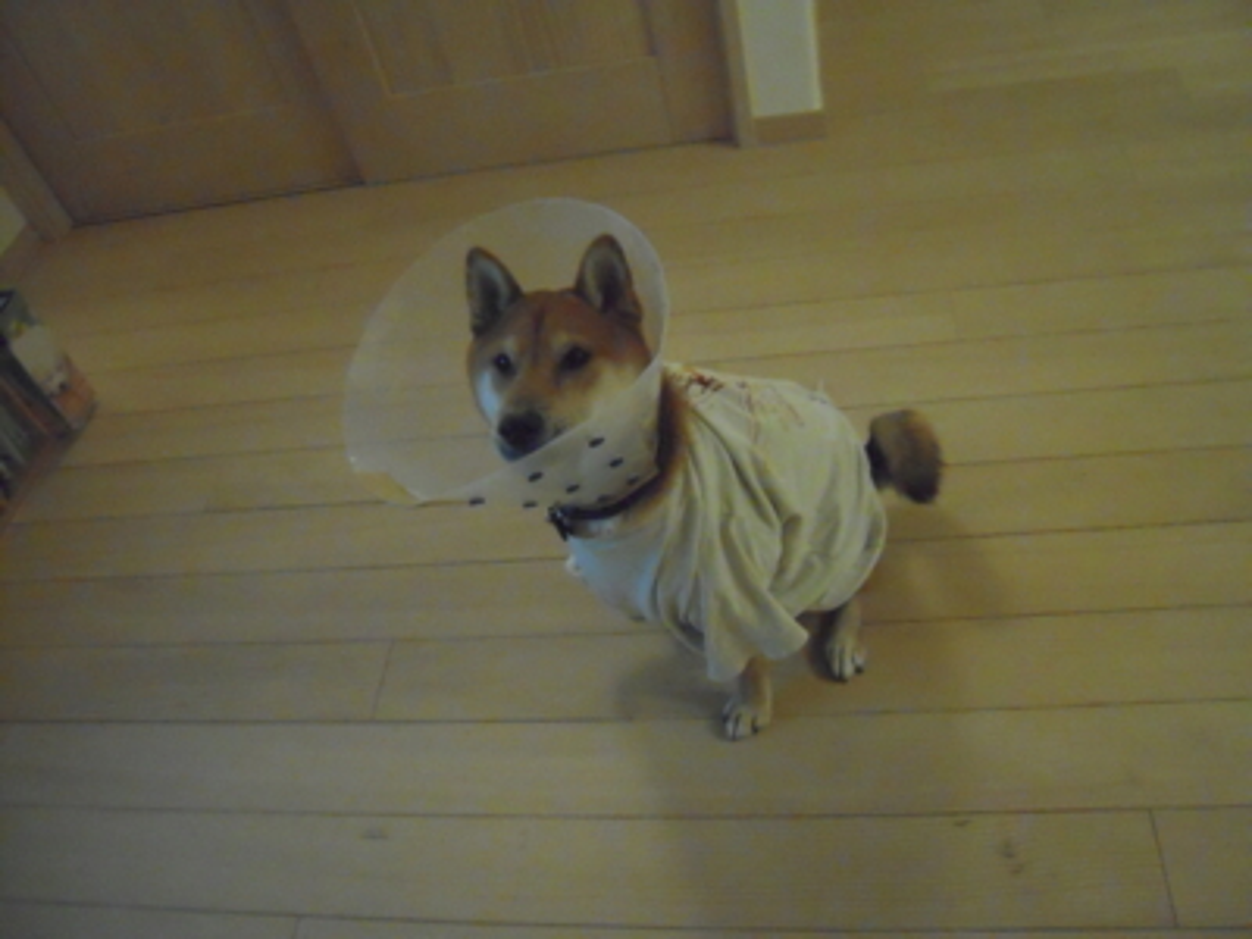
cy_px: 470
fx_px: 1013
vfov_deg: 49.7
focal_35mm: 28
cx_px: 626
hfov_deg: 63.4
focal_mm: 5
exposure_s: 1/50
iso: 1600
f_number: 2.7
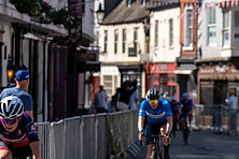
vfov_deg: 5.7
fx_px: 1613
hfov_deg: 8.5
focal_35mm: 243
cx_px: 52
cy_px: 118
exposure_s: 1/1000
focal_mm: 93
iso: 100
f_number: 3.5
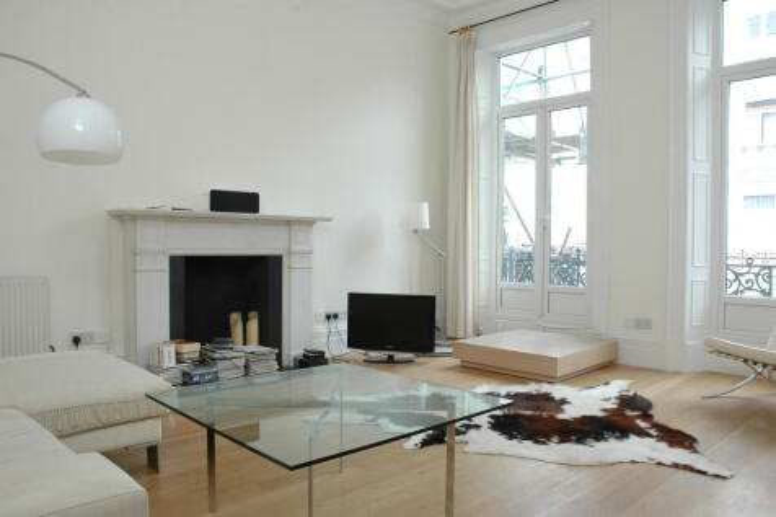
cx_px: 388
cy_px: 258
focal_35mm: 27
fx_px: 582
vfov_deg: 47.9
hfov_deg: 67.4
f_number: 11
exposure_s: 1/8
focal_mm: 18
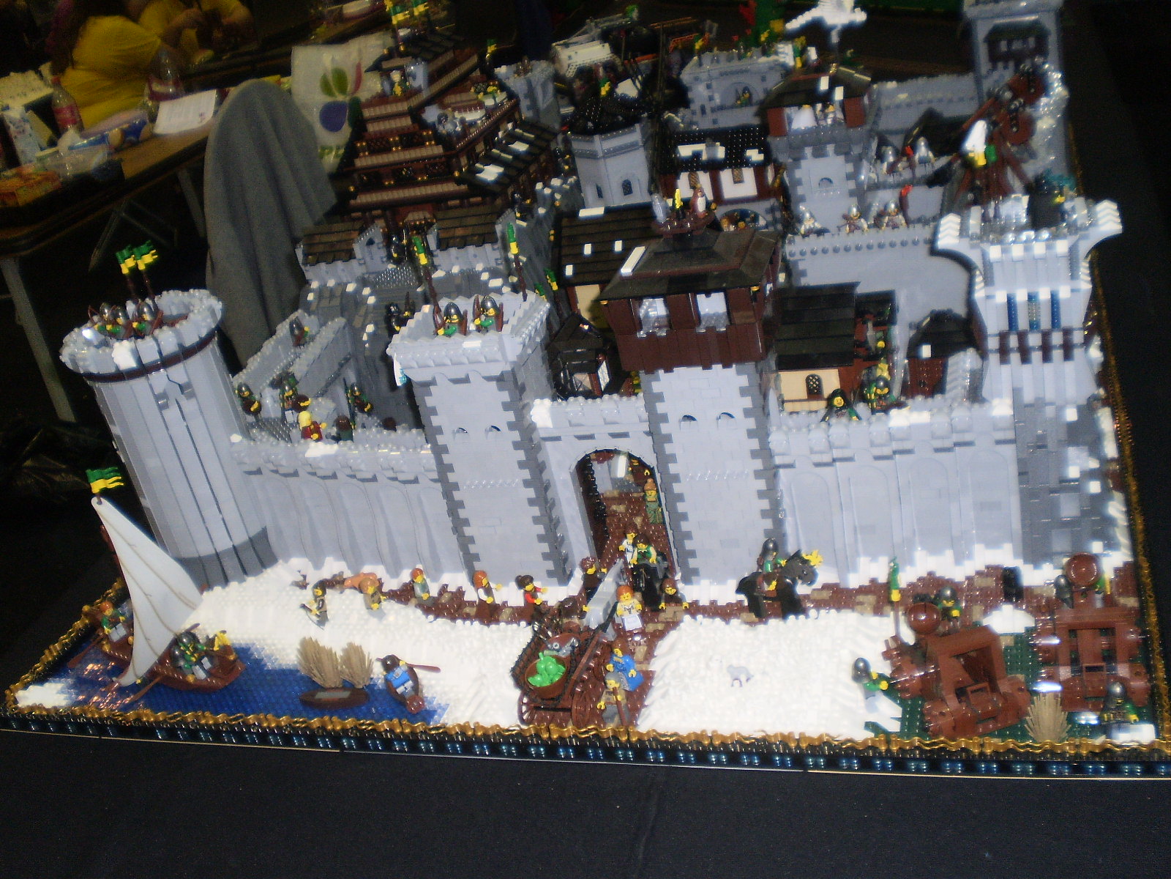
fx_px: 1218
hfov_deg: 51.4
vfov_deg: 39.7
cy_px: 440
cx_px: 586
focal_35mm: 36
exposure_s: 1/30
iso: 125
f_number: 3.1
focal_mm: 6.3
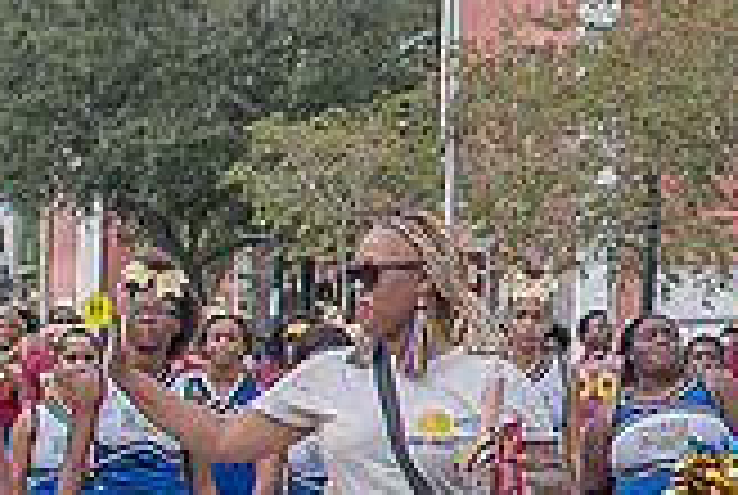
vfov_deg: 5.5
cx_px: 1188
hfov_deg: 8.0
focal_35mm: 249
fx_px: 5114
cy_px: 392
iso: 100
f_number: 4
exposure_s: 1/500
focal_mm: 35
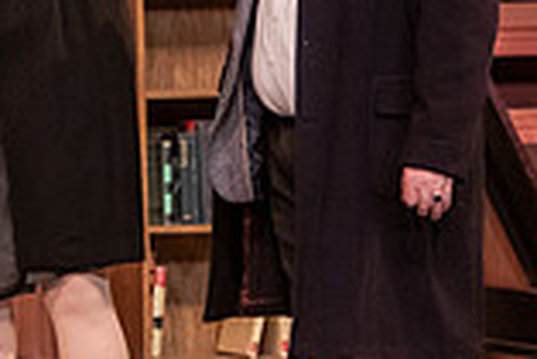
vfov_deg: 2.6
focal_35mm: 535
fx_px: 7988
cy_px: -91
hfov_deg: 3.8
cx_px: -301
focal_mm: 145
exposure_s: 1/200
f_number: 3.5
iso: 3200
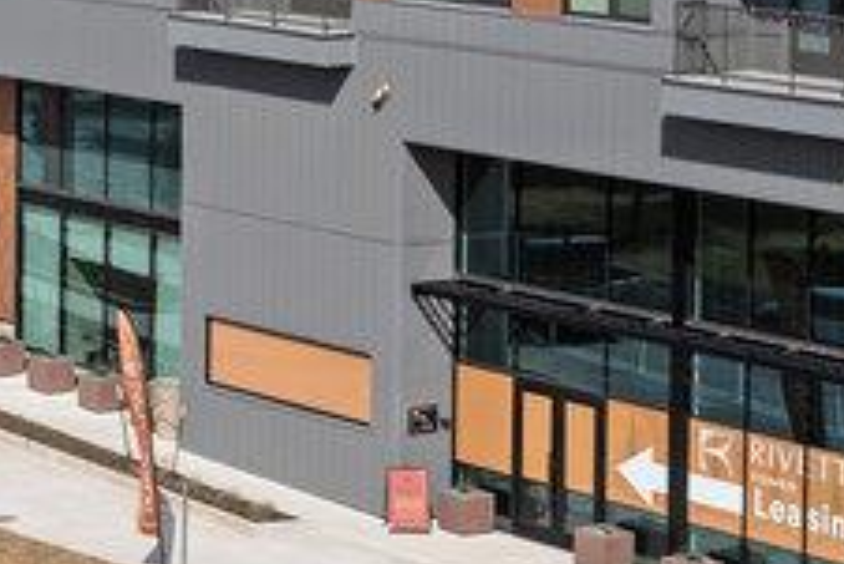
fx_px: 3636
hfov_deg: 12.6
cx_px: -411
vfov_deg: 8.7
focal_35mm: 155
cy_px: -248
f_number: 10
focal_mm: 35
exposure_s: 1/250
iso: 100
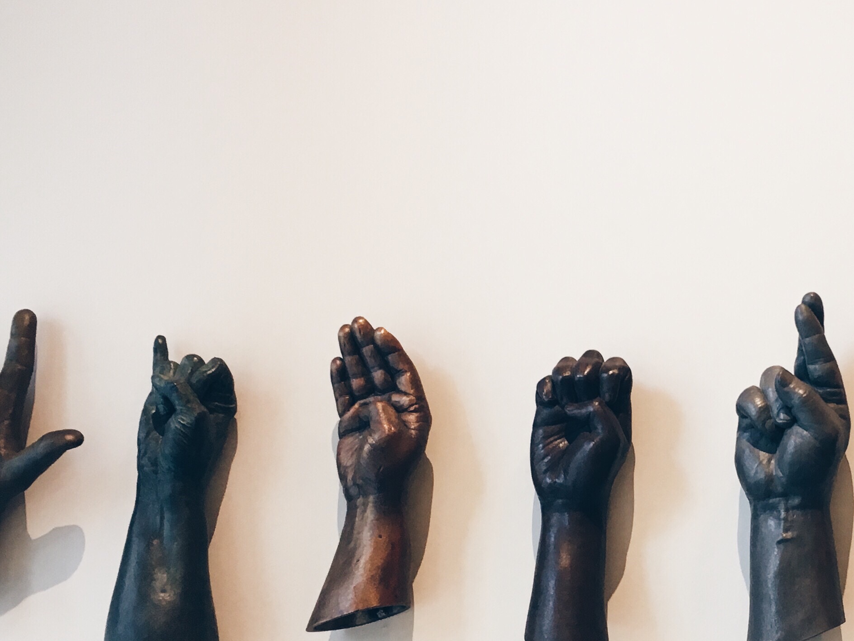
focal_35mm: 62
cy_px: 417
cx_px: 710
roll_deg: -1.3
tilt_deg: +4.2
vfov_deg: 23.6
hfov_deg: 30.3
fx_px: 1529
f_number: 2.2
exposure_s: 1/30
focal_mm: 4.15
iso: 50
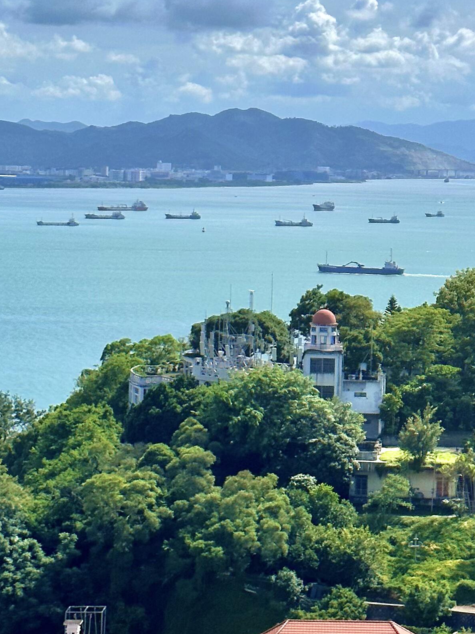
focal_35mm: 122
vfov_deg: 16.1
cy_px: 150
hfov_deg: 12.1
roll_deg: -1.3
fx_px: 2232
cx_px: 416
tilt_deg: -0.4
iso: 64
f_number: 1.78
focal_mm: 6.86
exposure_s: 1/12048
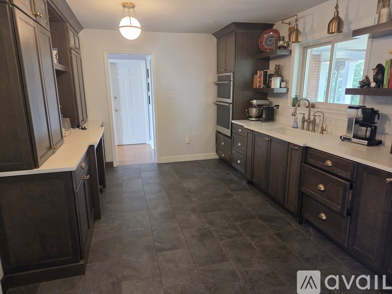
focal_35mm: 23
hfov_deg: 73.9
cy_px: 147
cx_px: 196
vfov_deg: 58.9
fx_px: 260
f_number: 1.8
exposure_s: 1/120
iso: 800
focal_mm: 5.4
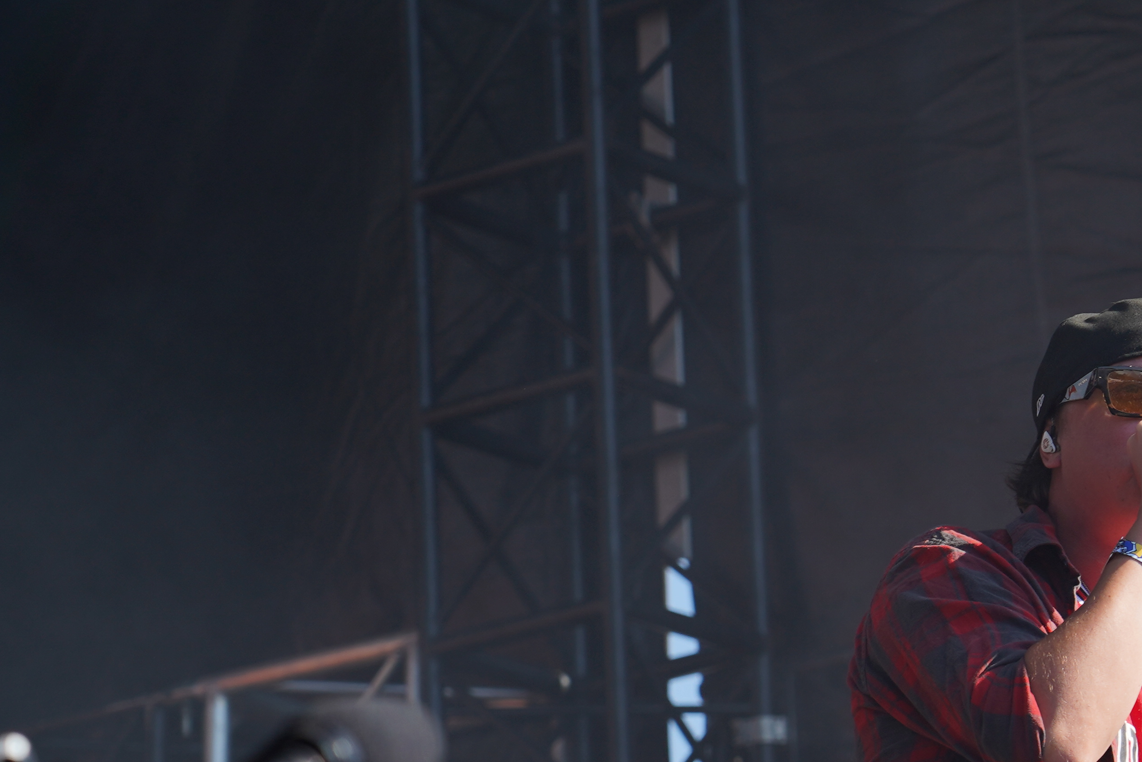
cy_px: 632
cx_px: 1262
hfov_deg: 8.2
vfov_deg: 5.5
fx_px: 7867
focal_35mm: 248
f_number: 6.3
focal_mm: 105
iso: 100
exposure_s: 1/320
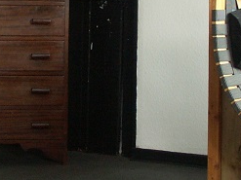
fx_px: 946
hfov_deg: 14.4
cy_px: 67
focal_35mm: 136
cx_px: 26
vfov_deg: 10.9
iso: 125
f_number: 2.8
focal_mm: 7.2
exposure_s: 1/10
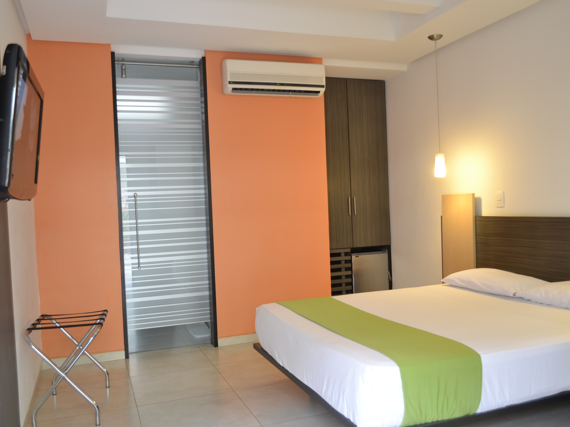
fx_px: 543
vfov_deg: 42.9
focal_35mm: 33
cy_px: 216
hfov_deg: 55.3
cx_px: 299
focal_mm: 20
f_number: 3.8
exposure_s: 1/4
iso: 100
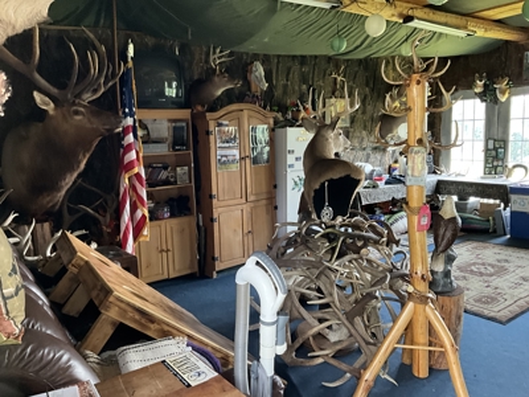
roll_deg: +1.9
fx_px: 443
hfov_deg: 61.7
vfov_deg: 48.2
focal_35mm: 29
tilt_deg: -9.0
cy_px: 198
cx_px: 264
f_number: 1.8
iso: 250
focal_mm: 3
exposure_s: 1/60
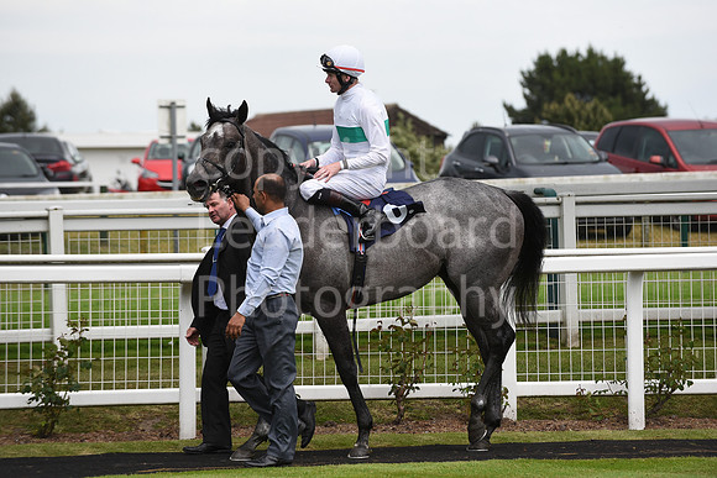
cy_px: 239
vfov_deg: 6.9
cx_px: 358
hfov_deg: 10.3
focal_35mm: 200
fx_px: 3984
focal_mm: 200
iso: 800
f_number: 5.6
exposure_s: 1/1600
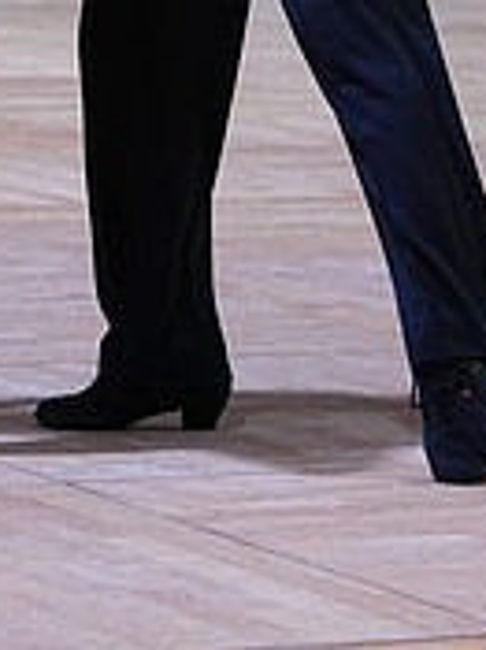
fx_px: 5023
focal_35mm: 268
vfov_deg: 7.3
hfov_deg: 5.5
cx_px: 13
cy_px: -290
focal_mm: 84
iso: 1600
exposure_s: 1/500
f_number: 4
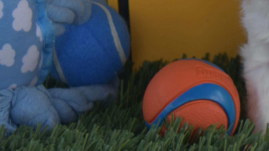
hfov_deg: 11.9
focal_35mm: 180
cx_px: 232
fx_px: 1284
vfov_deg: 6.7
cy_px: -28
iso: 200
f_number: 5.6
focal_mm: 55
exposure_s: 1/200
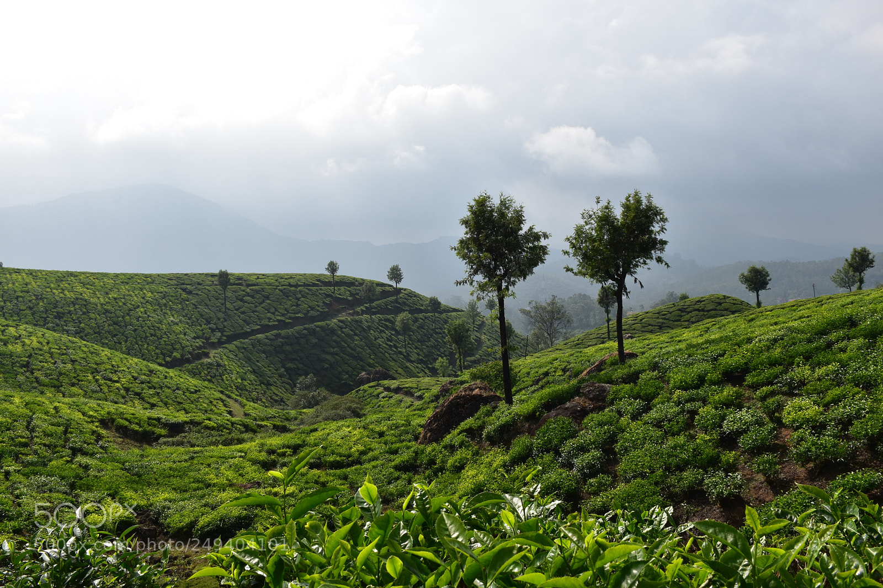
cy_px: 294
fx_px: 736
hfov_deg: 61.9
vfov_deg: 43.6
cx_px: 442
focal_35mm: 30
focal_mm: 20
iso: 220
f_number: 11
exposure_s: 1/500
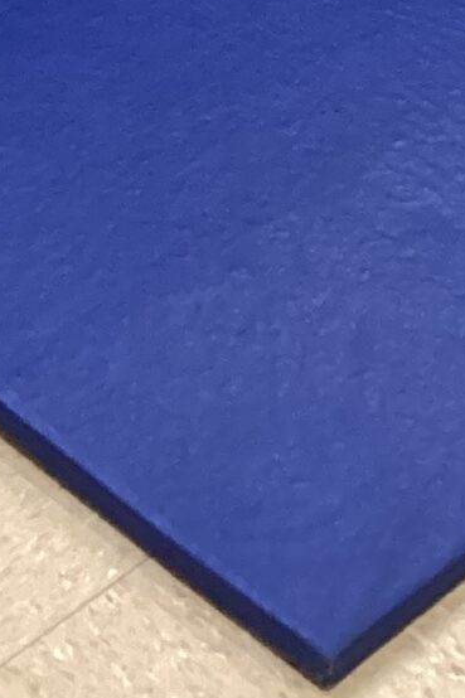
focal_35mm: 149
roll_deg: -0.9
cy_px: -906
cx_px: 89
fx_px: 2888
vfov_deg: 11.6
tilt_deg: -16.2
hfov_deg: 9.2
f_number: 2.4
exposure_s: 1/50
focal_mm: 3.3
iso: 125
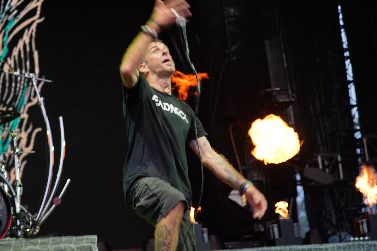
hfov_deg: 19.5
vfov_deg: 13.0
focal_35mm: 105
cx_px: 188
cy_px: 126
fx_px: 1099
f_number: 4
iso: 200
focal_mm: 105
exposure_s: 1/80
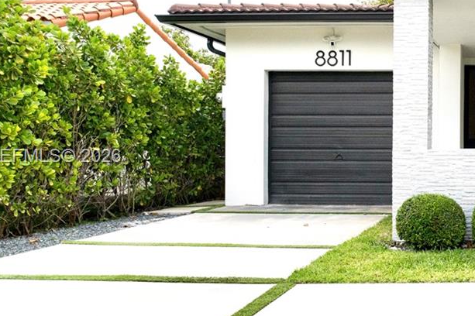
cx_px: 500
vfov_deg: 28.6
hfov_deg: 36.6
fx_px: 620
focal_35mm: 47
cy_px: 157
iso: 800
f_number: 5.6
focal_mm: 18
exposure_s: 1/5000
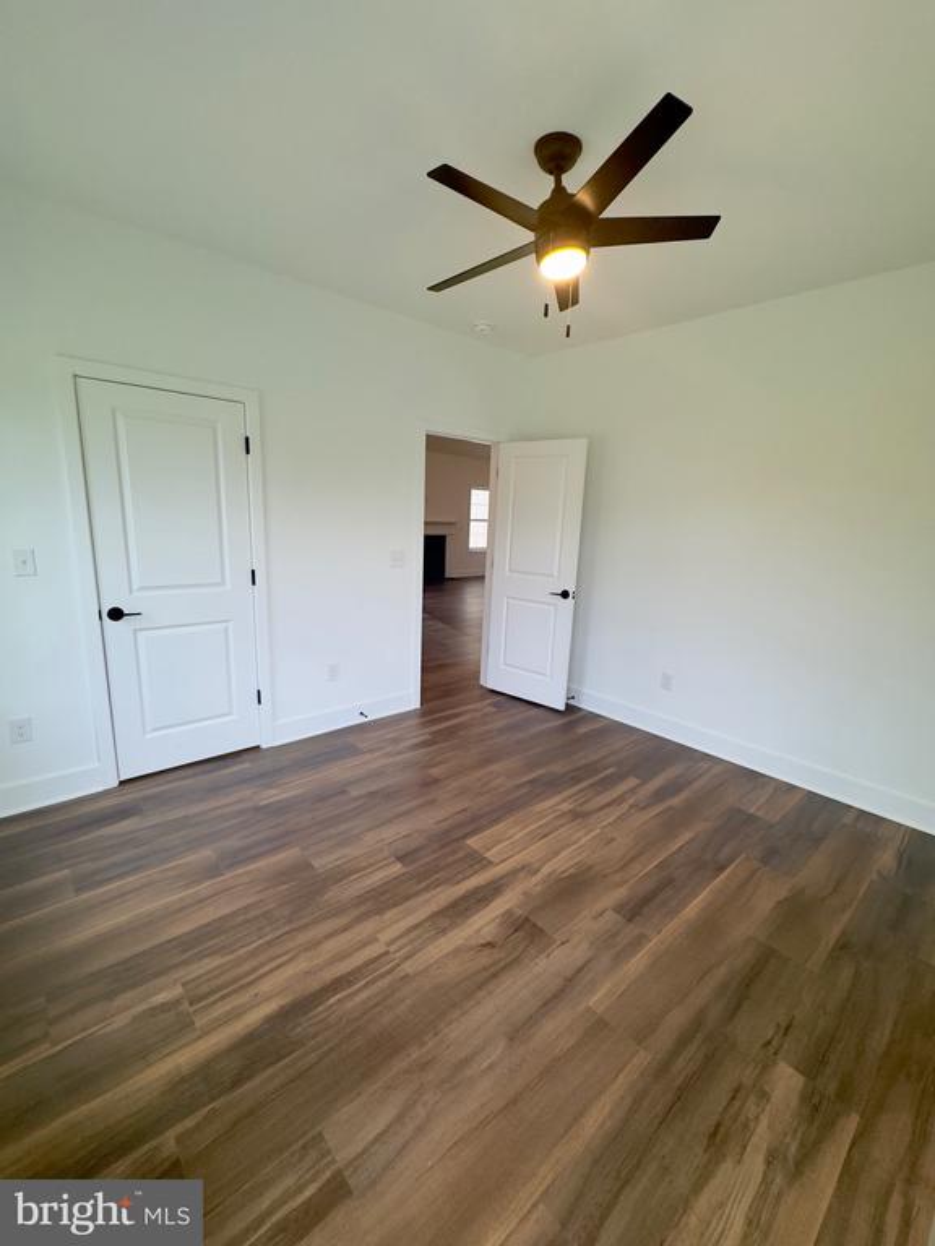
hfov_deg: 85.7
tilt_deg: -12.2
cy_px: 623
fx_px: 504
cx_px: 468
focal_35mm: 14
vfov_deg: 102.1
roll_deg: +0.6
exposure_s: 1/120
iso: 160
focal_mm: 2.22
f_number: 2.2
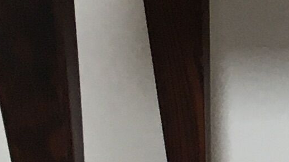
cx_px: 815
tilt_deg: -15.8
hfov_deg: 7.8
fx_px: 1885
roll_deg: -0.2
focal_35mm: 246
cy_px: 89
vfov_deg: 4.9
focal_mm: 4.15
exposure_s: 1/33
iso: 25
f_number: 2.2
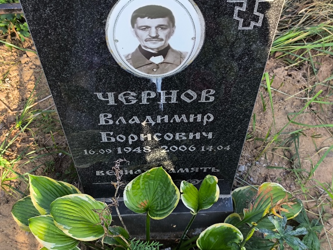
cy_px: 125
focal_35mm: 50
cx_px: 166
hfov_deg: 38.2
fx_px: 481
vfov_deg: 29.1
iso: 50
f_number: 1.7
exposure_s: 1/155
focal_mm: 4.71
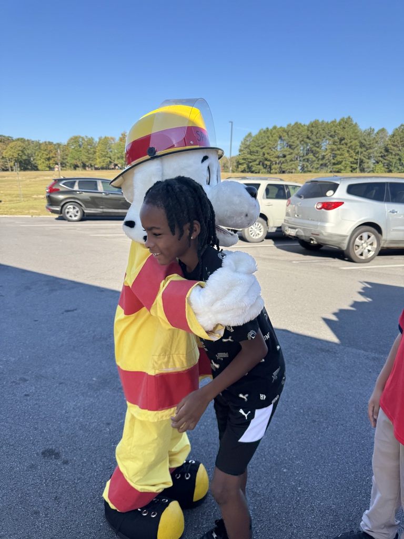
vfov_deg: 71.6
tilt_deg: -12.3
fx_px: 373
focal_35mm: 24
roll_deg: -2.0
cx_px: 202
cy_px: 270
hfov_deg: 56.8
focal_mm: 6.76
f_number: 1.78
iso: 80
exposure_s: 1/1456
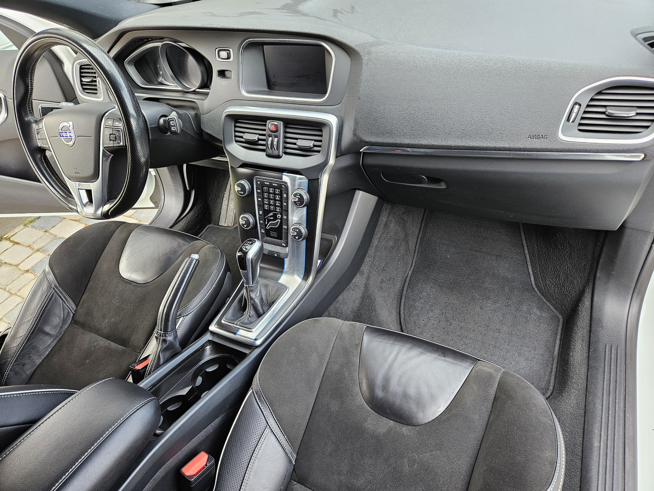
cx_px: 327
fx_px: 435
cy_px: 246
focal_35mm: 23
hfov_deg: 73.9
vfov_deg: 58.9
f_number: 1.8
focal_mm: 5.4
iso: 125
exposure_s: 1/100
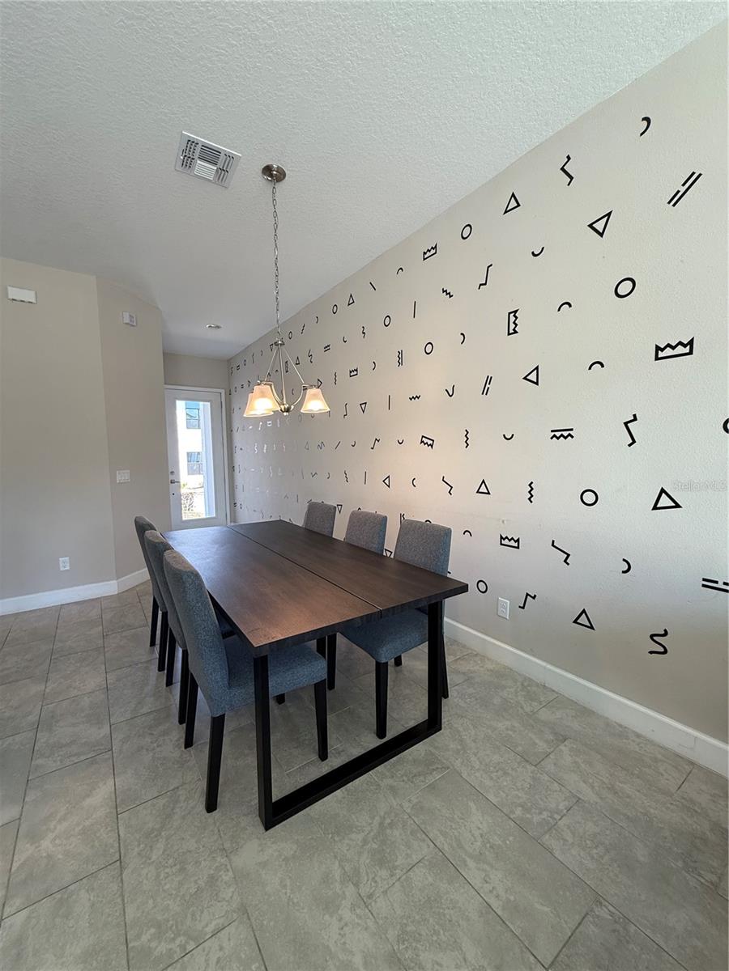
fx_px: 393
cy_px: 486
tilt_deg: -3.7
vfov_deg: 102.1
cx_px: 364
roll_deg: +0.2
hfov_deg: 85.7
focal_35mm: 14
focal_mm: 2.22
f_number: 2.2
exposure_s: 1/120
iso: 160
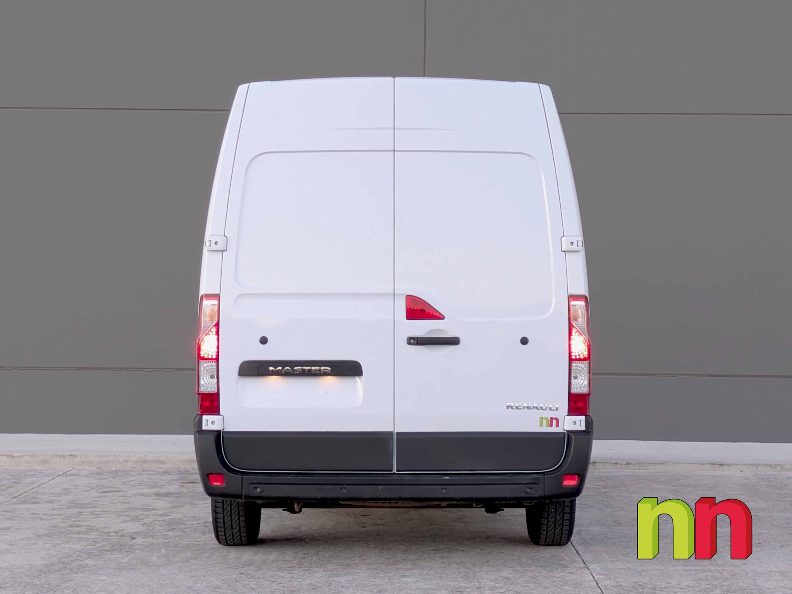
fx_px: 549
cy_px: 297
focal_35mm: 24
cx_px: 396
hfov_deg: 71.6
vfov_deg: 56.8
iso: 80
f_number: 1.8
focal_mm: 6.86
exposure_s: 1/3200
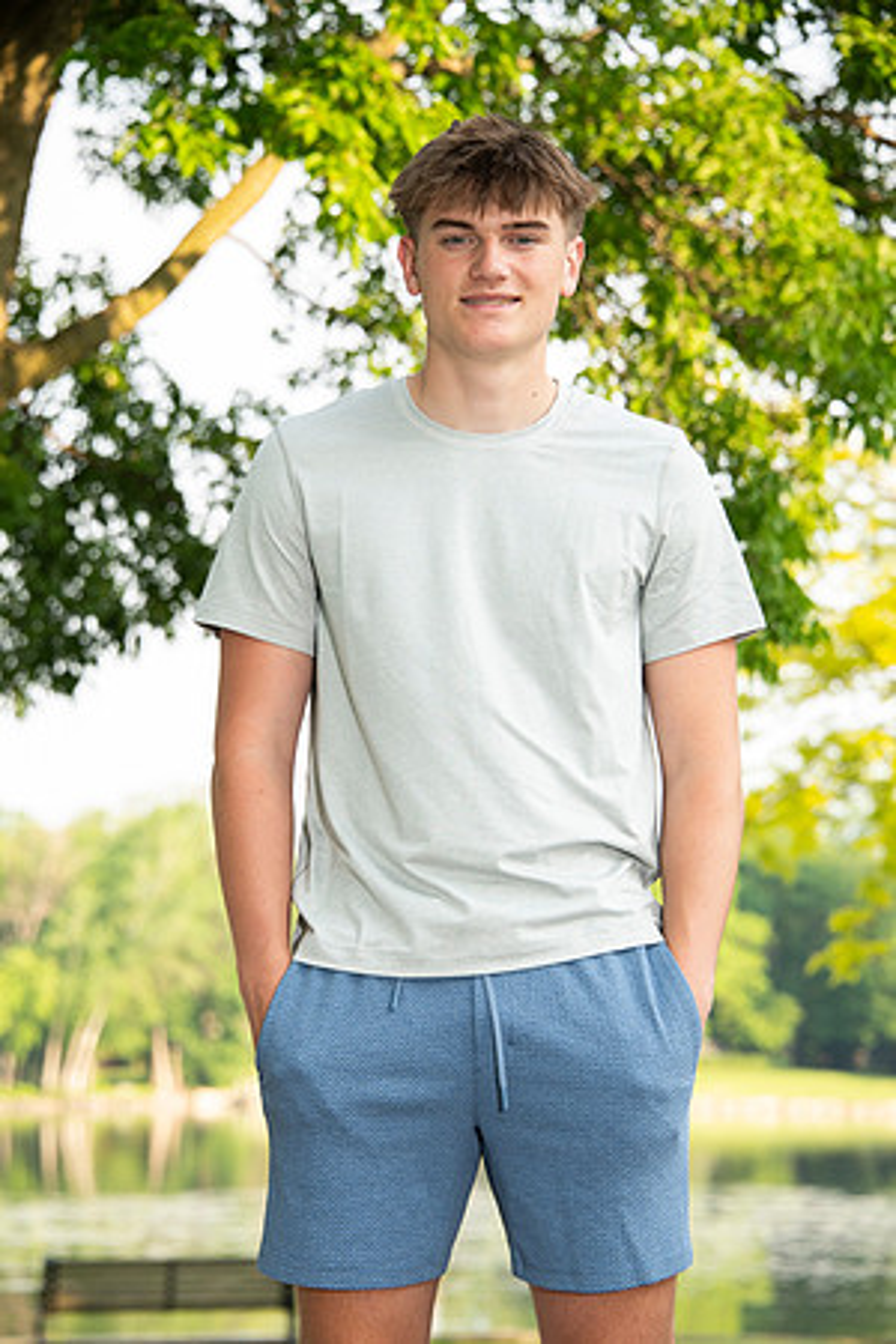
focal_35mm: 135
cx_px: 448
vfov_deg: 15.2
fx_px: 5040
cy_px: 672
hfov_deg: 10.2
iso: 320
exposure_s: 1/160
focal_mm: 135
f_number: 7.1
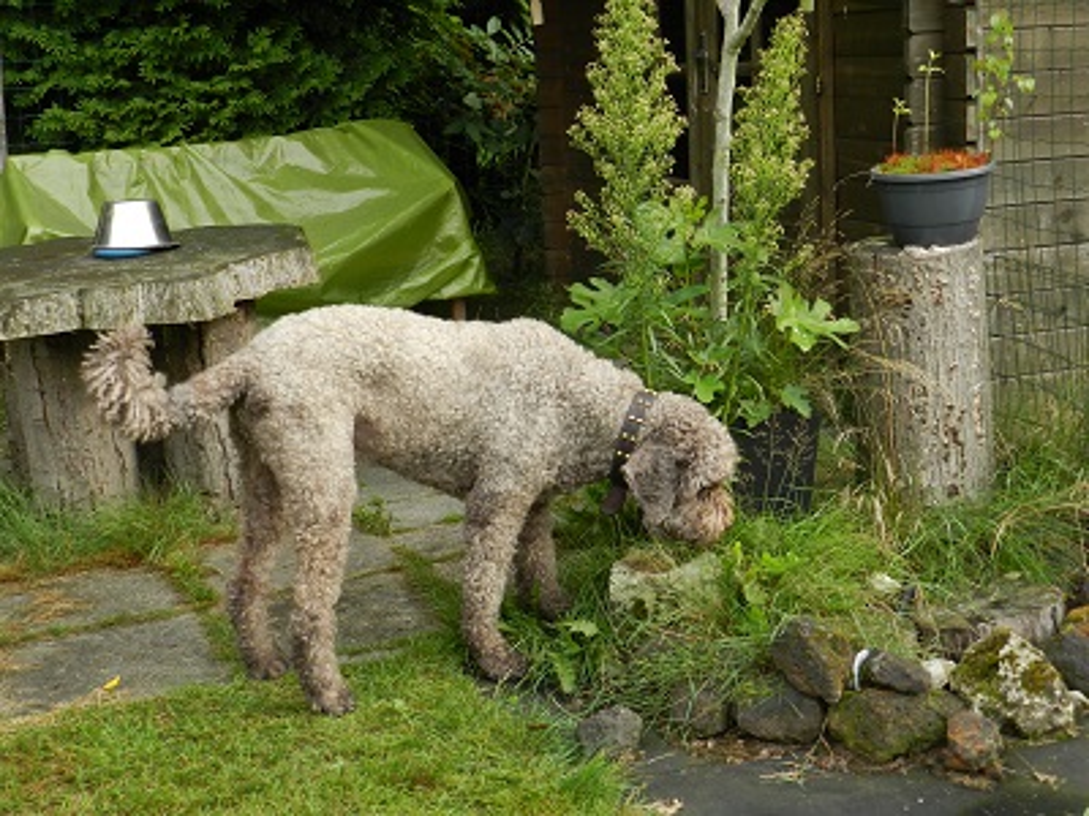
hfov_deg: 36.2
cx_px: 544
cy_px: 408
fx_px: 1667
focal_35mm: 53
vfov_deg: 27.5
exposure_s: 1/200
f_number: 4.4
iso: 160
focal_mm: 9.4
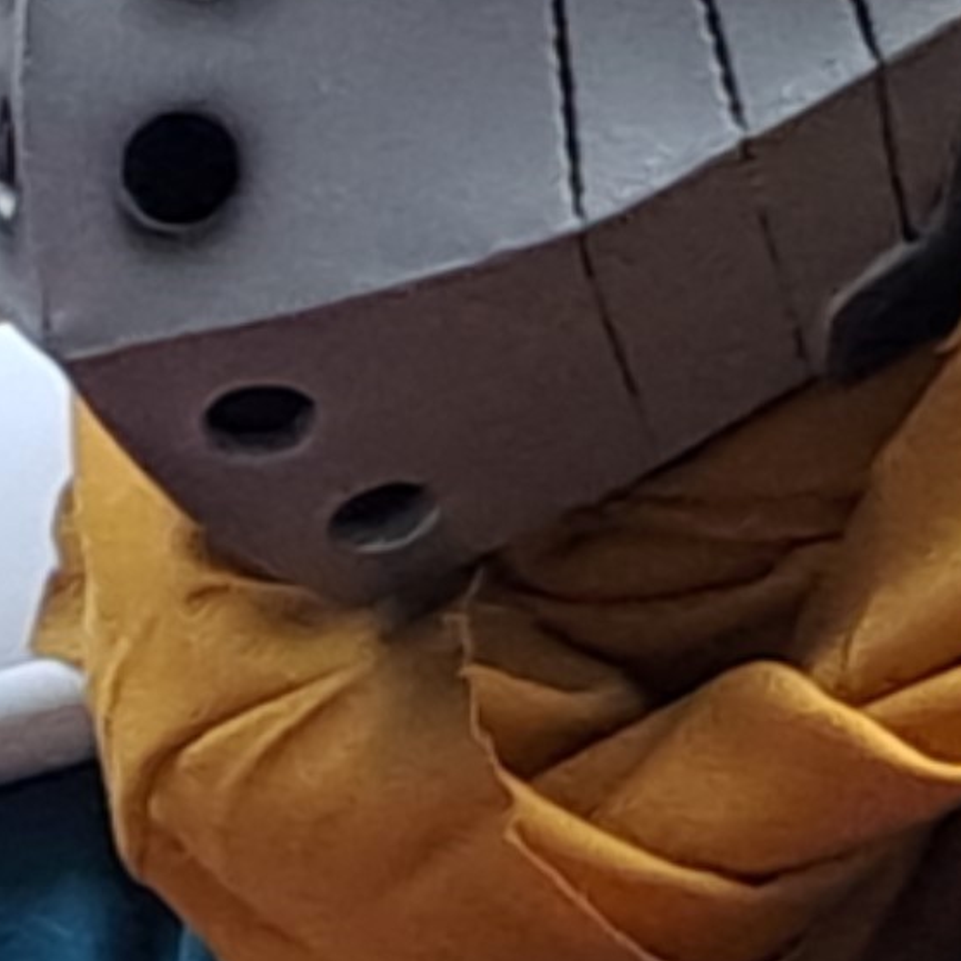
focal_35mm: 176
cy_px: 980
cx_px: 171
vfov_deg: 9.9
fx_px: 5528
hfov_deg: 9.9
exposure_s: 1/50
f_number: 1.8
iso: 76
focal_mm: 5.23
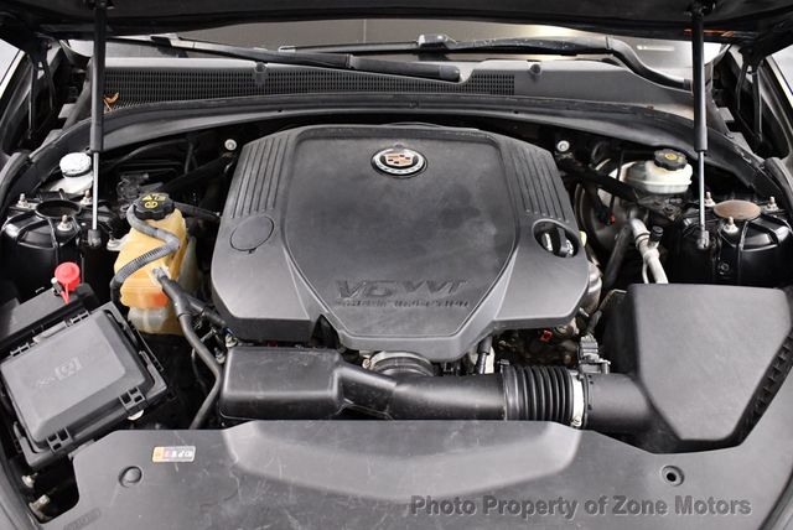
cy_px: 265
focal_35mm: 36
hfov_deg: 53.1
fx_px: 794
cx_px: 396
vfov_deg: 36.9
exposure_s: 1/125
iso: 3200
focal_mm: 18
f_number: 3.5
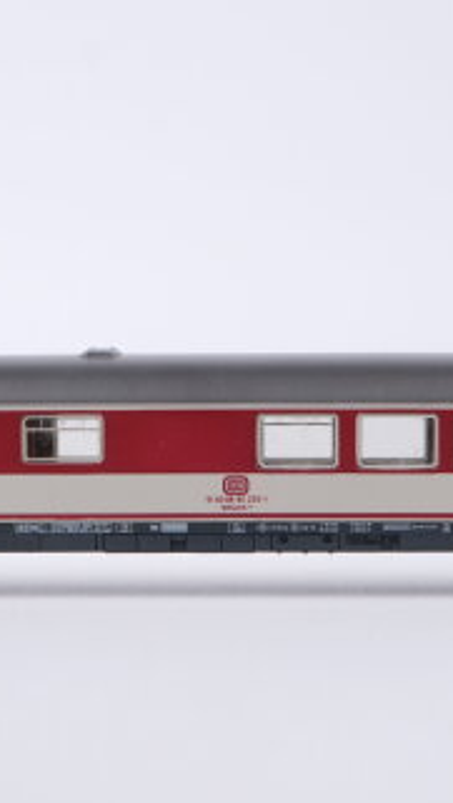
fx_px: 1876
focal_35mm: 88
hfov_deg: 13.8
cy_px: 480
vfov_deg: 24.1
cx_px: 238
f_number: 10
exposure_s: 1/125
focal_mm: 30.2
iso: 250
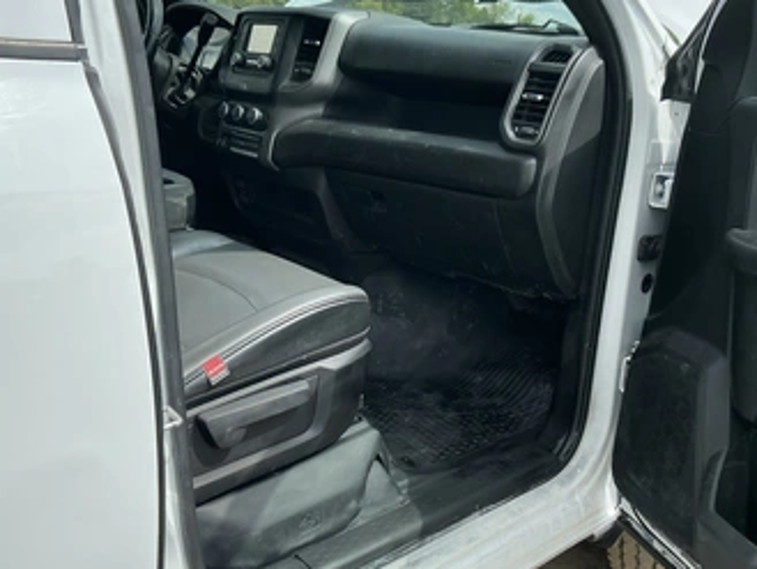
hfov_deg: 53.9
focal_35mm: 34
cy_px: 272
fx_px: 744
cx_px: 377
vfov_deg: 41.8
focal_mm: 3
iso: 25
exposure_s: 1/728
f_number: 1.8
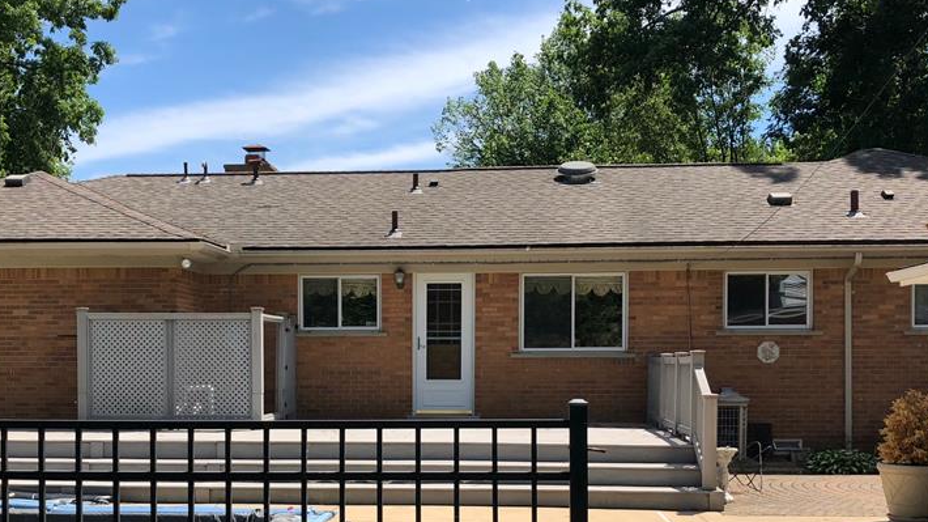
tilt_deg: +0.4
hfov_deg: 46.3
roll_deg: +0.5
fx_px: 1082
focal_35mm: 44
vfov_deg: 26.8
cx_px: 403
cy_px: 389
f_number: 1.8
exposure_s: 1/2088
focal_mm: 3.99
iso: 20
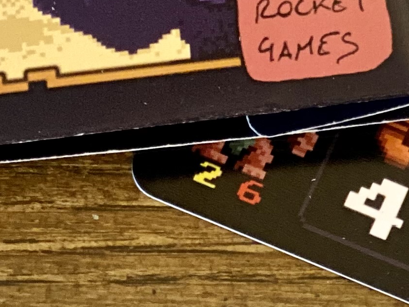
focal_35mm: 250
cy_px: -228
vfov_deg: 5.8
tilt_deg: -62.9
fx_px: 2953
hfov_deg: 7.9
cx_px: 451
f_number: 2
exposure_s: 1/33
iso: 200
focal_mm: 6
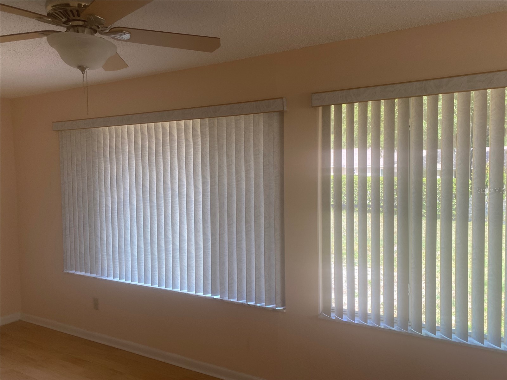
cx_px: 254
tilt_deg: -3.5
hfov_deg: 67.3
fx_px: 381
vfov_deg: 53.1
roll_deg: +1.6
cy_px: 190
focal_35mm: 26
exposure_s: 1/113
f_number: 1.8
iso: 125
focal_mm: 4.25
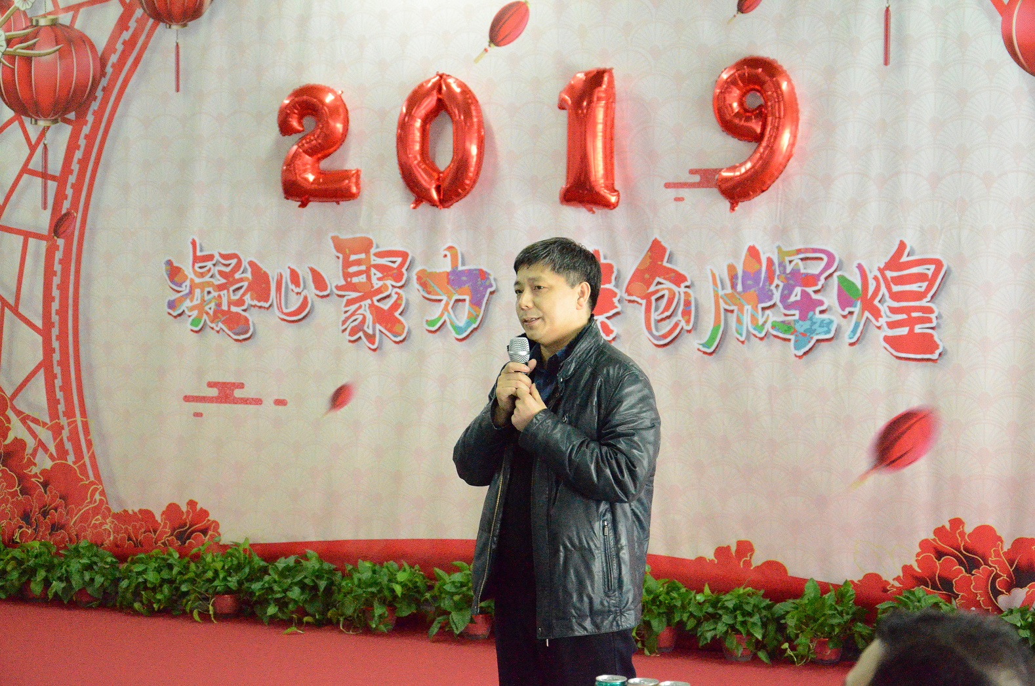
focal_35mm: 72
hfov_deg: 28.1
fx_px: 2066
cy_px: 343
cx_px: 518
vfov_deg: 18.8
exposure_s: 1/320
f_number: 5
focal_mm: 48
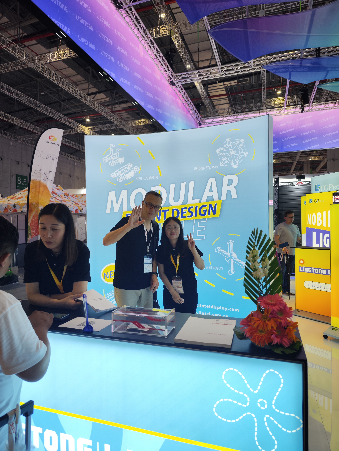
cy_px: 226
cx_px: 170
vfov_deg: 73.9
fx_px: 300
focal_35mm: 23
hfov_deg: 58.9
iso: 110
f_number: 1.9
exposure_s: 1/114
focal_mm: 8.7
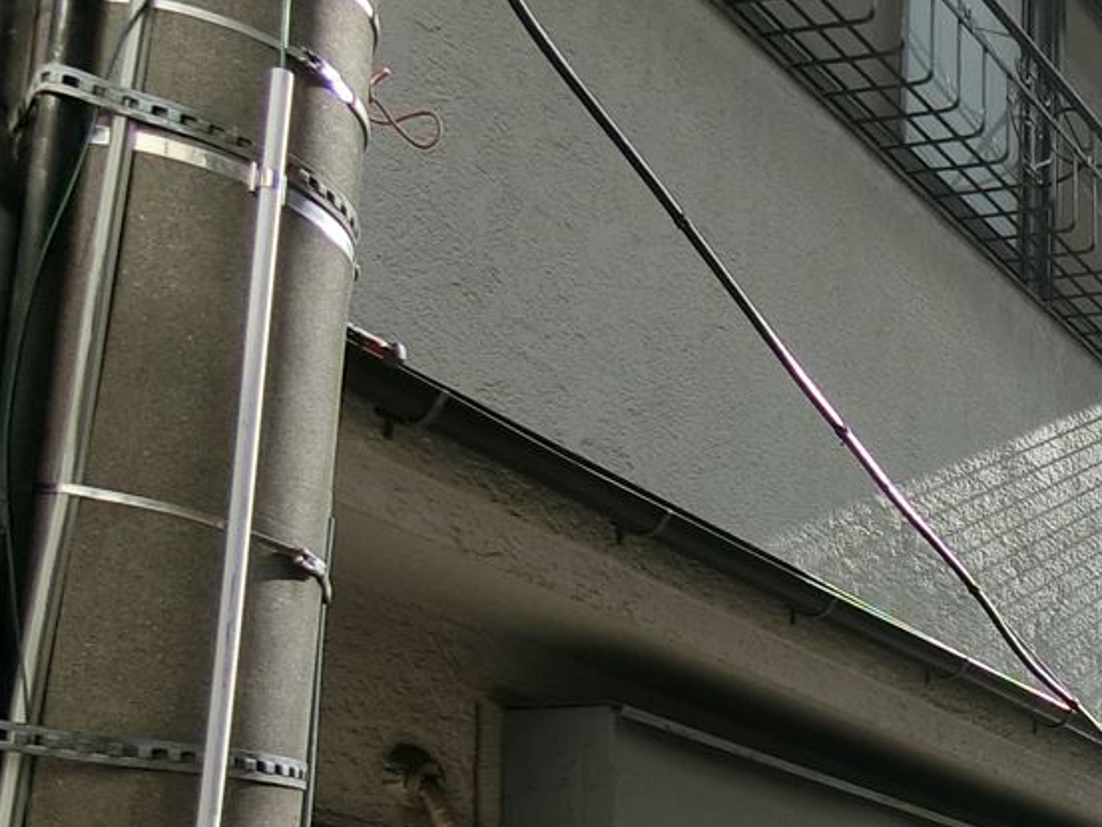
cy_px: 1030
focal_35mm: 55
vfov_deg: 23.8
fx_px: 1751
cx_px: 1562
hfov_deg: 27.0
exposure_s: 1/800
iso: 80
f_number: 2.7
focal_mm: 4.06
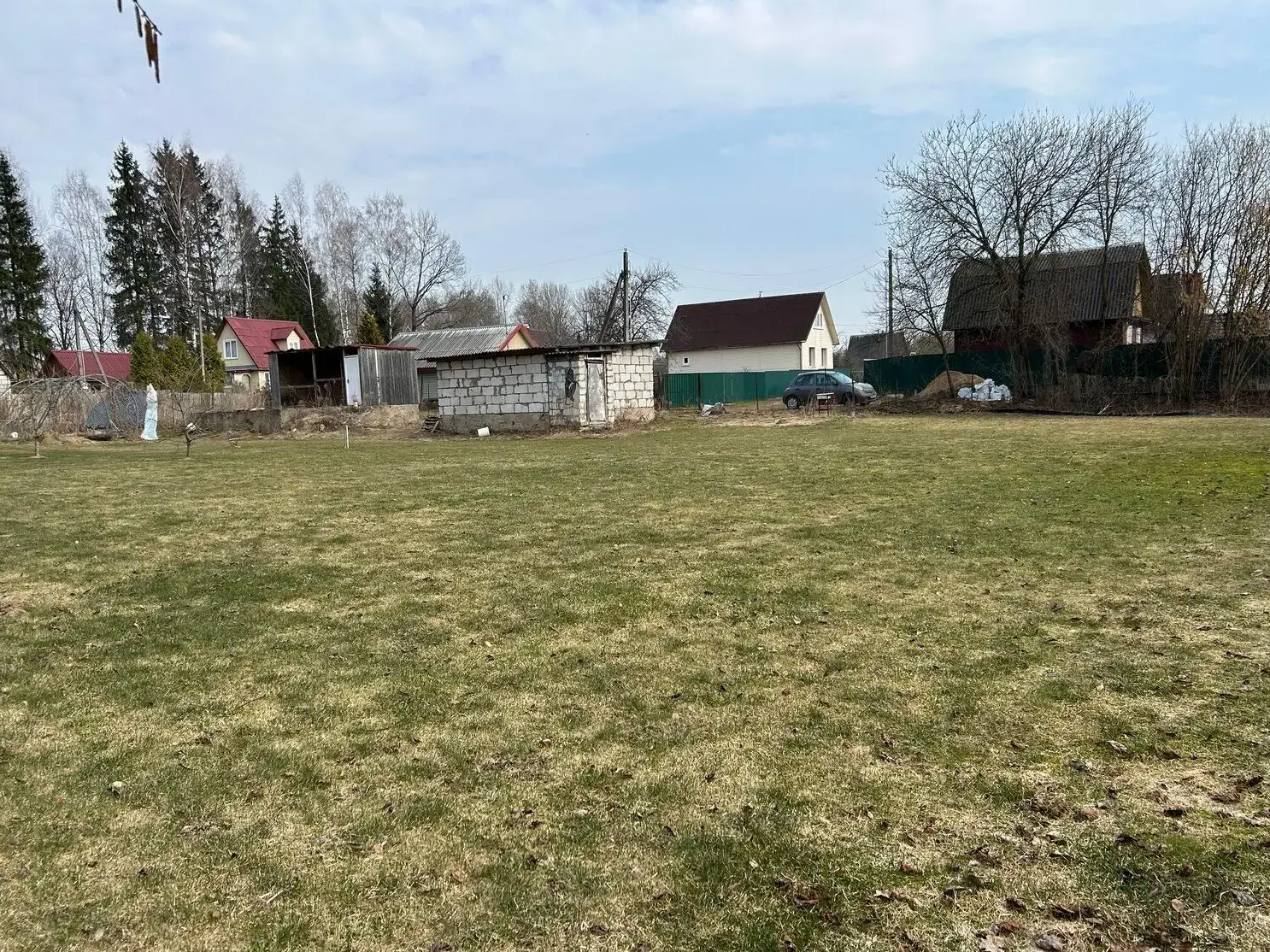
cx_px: 613
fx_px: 1027
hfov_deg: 63.4
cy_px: 497
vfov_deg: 49.7
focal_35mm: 28
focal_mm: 5.7
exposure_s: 1/2762
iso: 50
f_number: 1.5
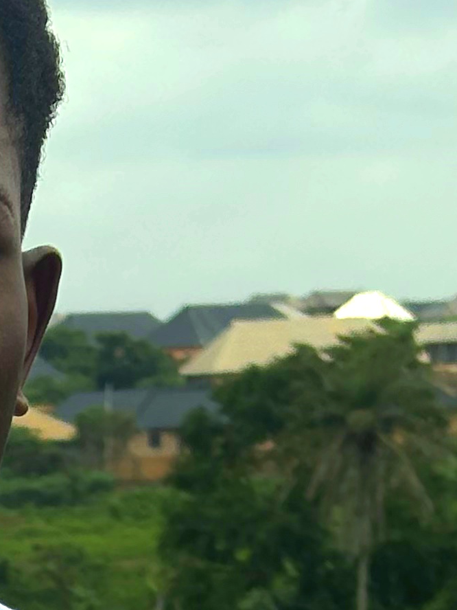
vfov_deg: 8.0
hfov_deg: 6.2
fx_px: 4154
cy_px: 1270
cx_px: -288
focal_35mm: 236
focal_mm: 5.96
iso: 40
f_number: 1.6
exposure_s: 1/5000
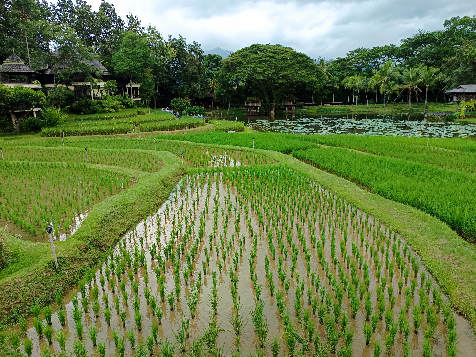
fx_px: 330
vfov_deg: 56.8
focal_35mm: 24
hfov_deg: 71.6
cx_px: 238
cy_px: 178
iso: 108
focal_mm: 5.31
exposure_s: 1/100
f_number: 1.7
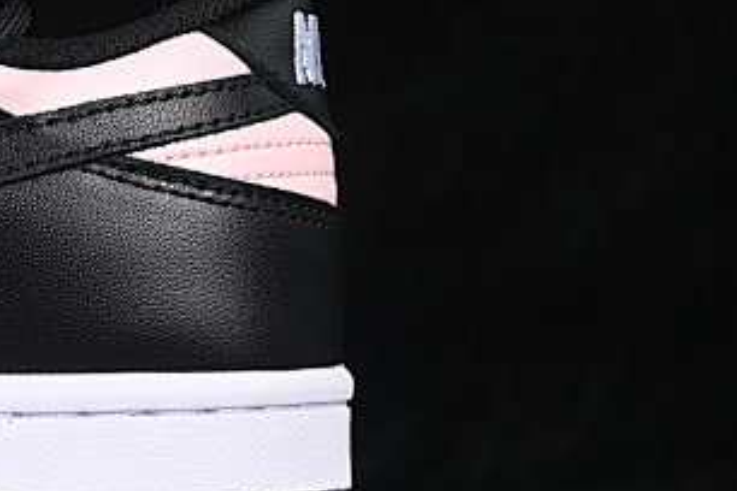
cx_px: -414
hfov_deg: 7.6
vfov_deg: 5.2
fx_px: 5425
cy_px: 17
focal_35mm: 265
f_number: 6.3
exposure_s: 1/60
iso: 160
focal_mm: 50
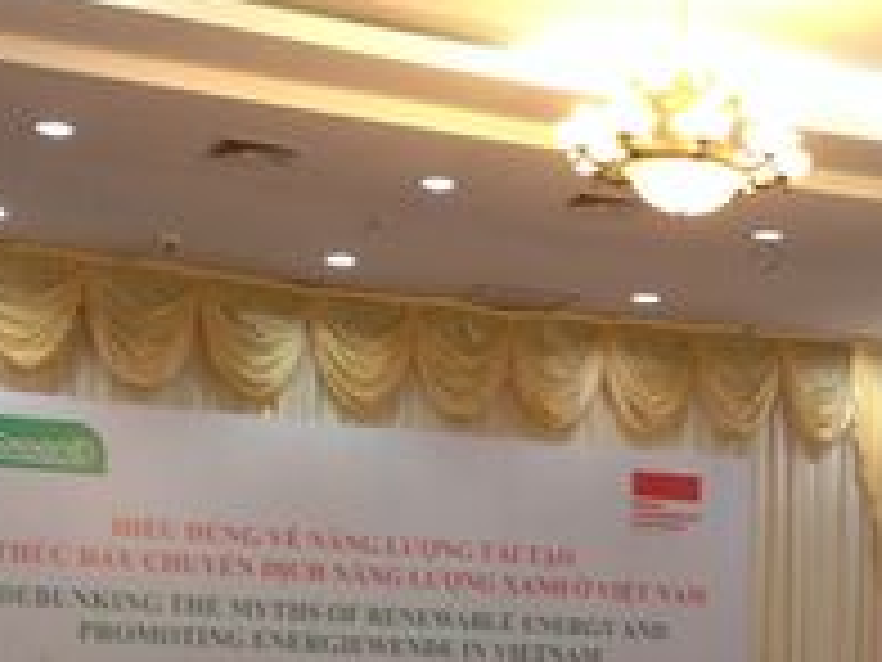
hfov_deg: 19.2
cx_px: 742
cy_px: 757
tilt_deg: +2.9
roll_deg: +1.2
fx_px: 2573
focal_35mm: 101
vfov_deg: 14.3
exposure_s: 1/20
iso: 125
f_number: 2.4
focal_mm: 4.12
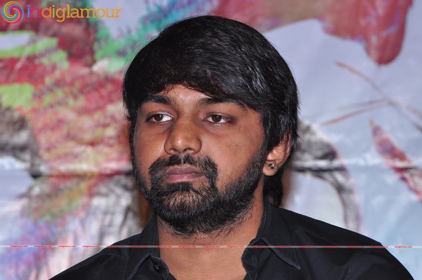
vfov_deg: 5.1
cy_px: 140
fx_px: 3161
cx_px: 211
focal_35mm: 270
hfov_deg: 7.6
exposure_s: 1/125
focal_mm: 180
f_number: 10
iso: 400
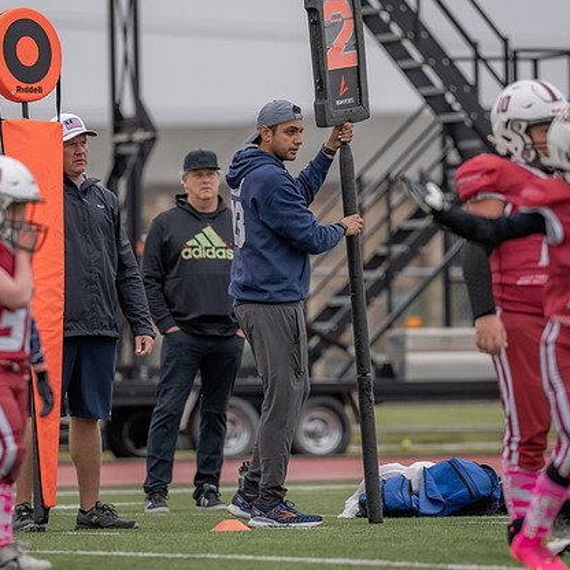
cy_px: 262
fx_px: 8029
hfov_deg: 4.1
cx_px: 198
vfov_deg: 4.1
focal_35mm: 431
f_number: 2.8
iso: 200
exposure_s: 1/1250
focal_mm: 200
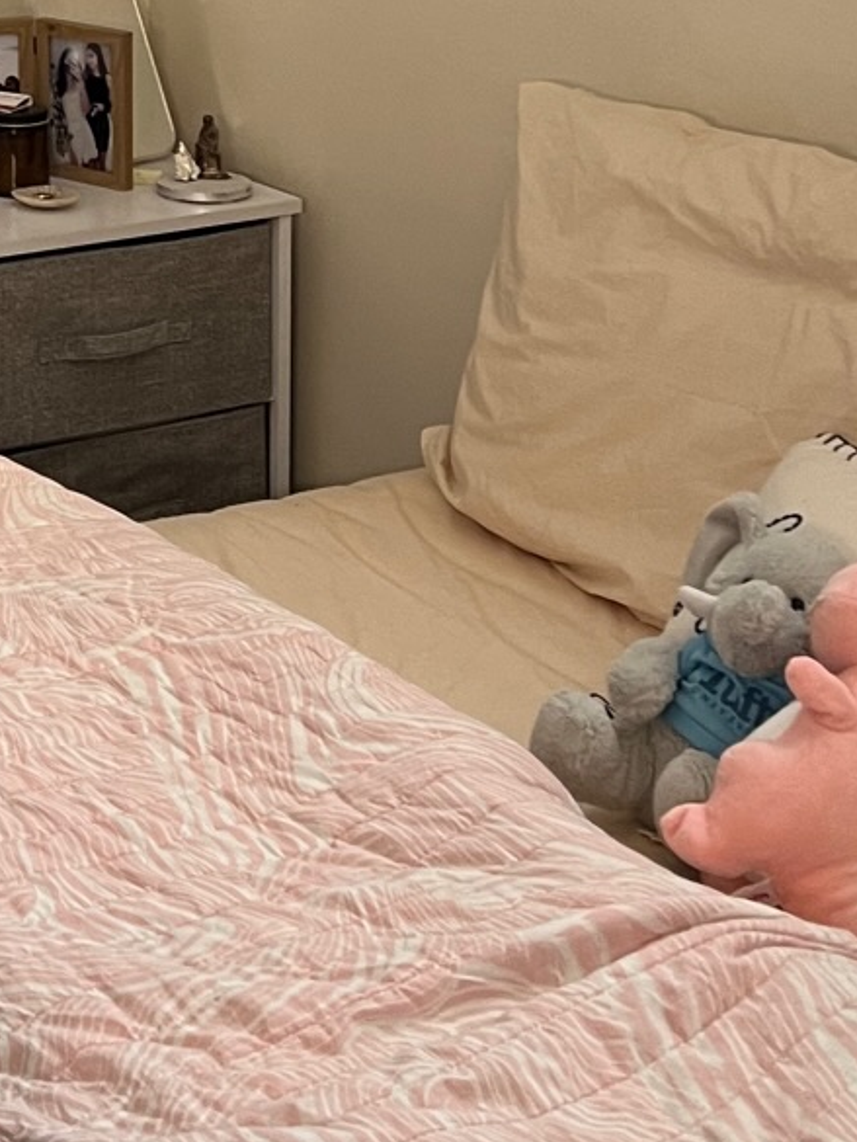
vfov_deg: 20.6
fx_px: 3003
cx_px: -295
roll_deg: +1.0
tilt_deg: -8.1
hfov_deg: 15.4
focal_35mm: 91
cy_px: -97
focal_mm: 5.7
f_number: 1.5
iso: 160
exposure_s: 1/60
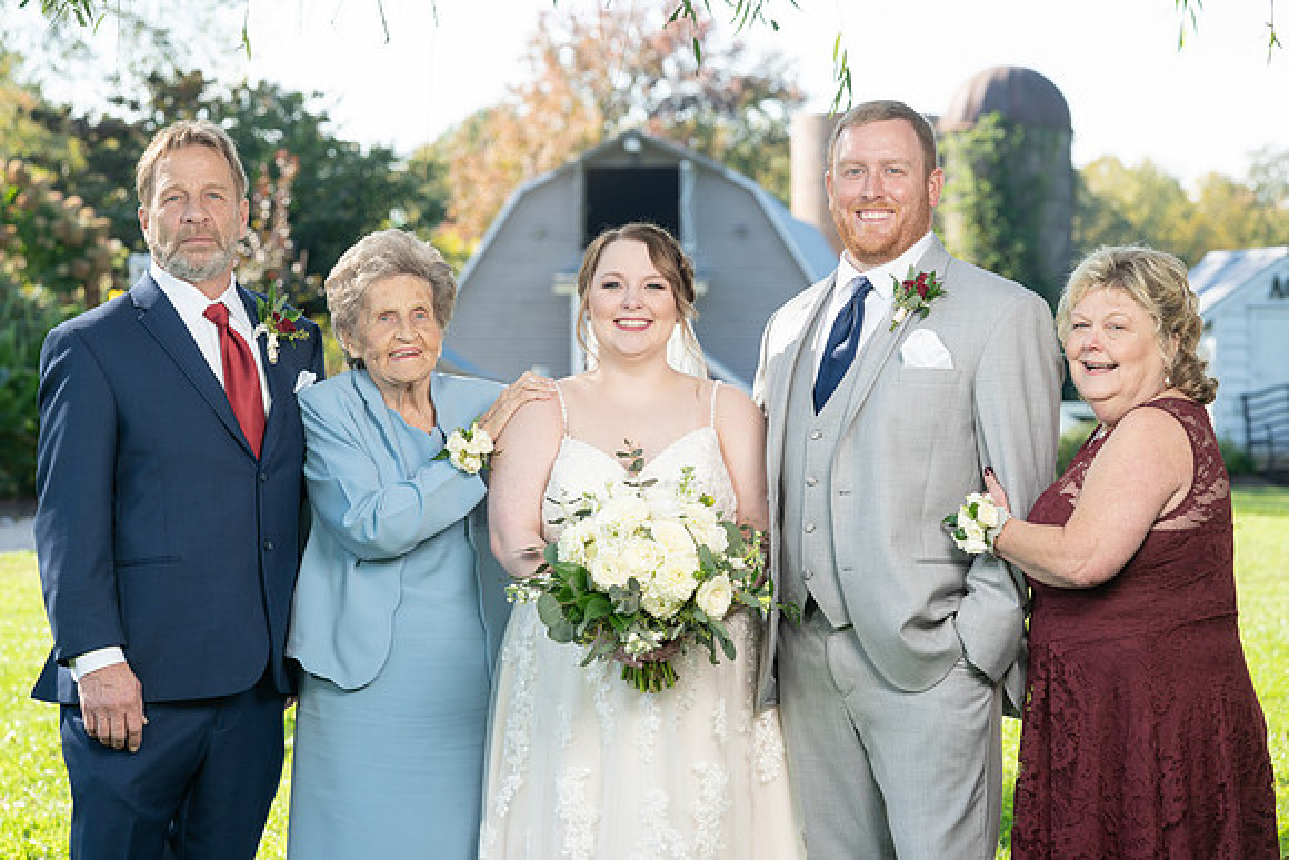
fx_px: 3943
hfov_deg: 18.6
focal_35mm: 110
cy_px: 373
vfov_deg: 12.4
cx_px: 601
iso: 200
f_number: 5.6
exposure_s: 1/200
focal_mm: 97
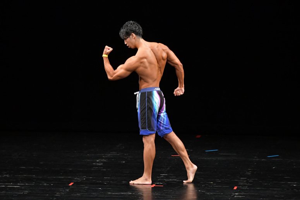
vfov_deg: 5.1
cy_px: 100
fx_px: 2249
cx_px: 150
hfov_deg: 7.6
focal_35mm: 270
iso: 3200
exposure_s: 1/400
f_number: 5.6
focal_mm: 180
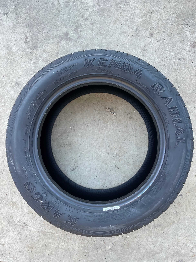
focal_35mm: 26
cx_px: 98
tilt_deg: -87.8
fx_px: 196
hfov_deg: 53.1
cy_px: 131
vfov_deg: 67.3
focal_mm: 4.2
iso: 100
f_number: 1.6
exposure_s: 1/121
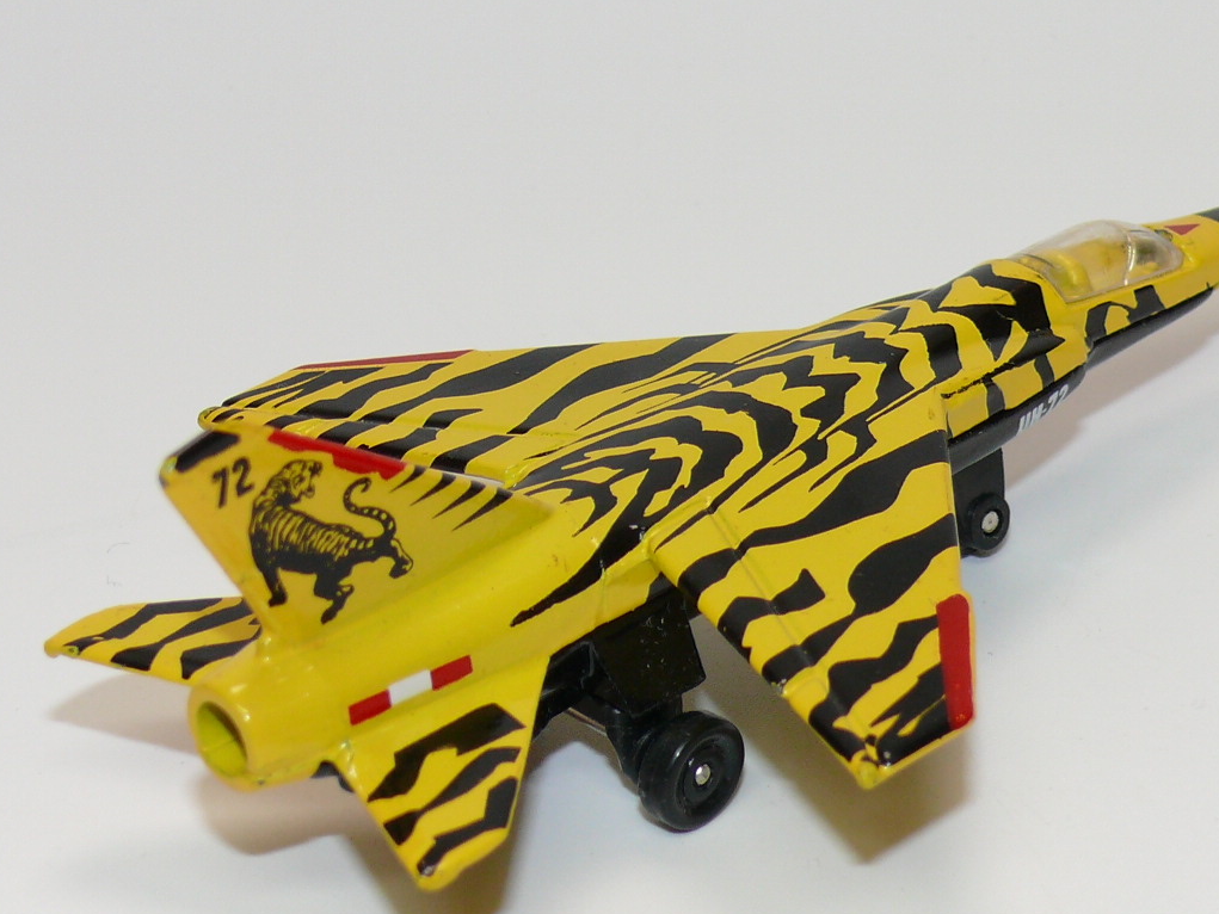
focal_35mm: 116
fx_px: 4085
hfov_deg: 17.0
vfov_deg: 12.8
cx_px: 749
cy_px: 444
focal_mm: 11.2
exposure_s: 1/30
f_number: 4
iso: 100
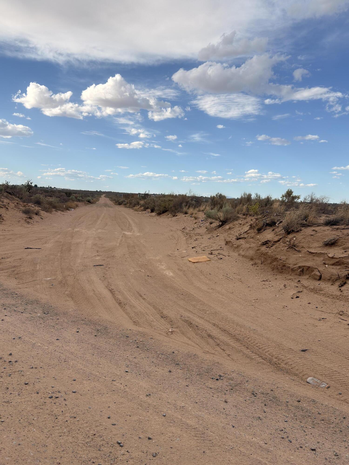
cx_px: 174
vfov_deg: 52.6
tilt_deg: -3.6
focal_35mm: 35
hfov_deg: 40.7
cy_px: 232
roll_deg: -5.7
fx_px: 470
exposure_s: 1/2841
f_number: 1.78
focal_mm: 6.76
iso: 64
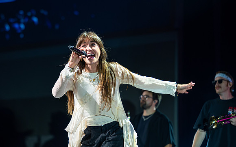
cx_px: 73
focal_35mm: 155
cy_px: 60
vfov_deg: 8.4
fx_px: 997
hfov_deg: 13.5
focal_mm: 110
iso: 400
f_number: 2.8
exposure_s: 1/250
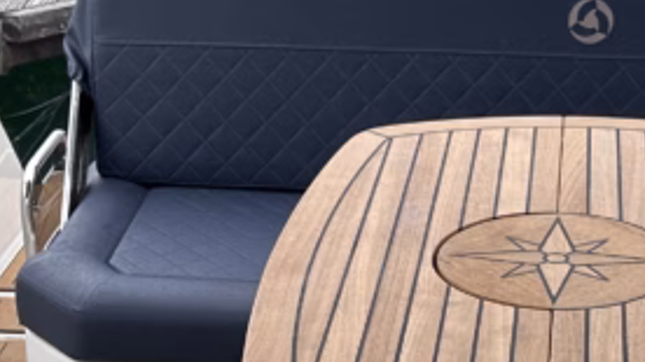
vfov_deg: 12.4
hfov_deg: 22.0
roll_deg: +1.3
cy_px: 334
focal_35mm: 97
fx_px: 1658
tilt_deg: -27.8
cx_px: 400
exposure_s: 1/879
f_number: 1.78
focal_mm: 6.86
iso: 80
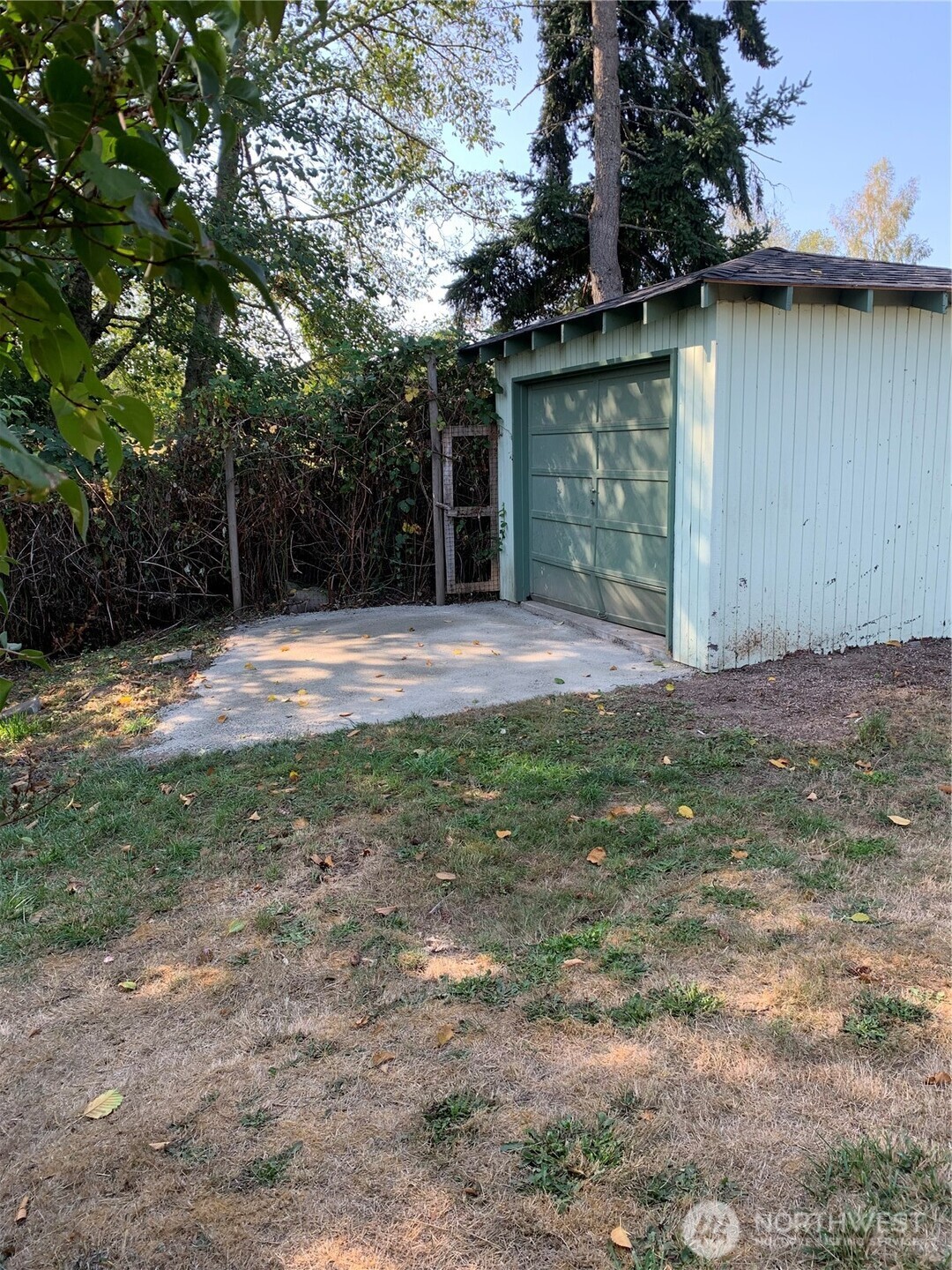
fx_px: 953
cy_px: 635
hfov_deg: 53.1
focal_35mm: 26
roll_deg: +1.2
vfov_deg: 67.3
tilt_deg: -11.4
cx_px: 476
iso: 25
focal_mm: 4.25
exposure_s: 1/224
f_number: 1.8
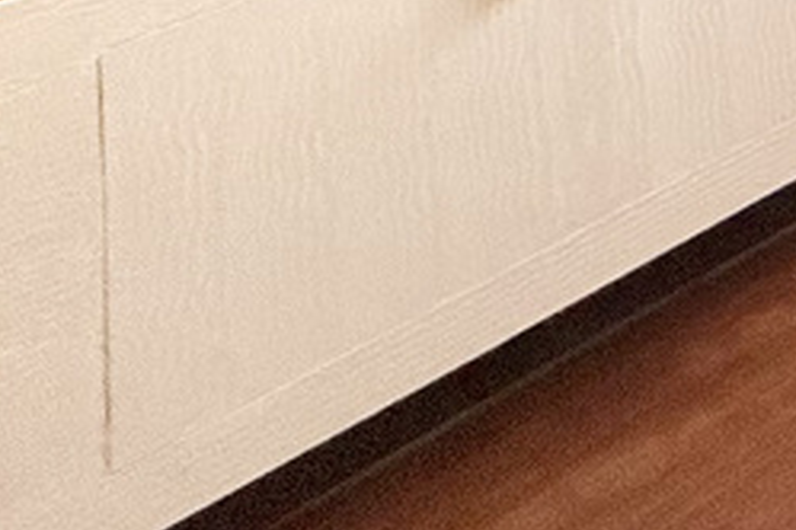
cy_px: -961
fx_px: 1725
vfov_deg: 11.7
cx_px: 2076
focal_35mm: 78
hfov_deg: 13.7
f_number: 2.2
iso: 100
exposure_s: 1/99
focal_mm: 2.22
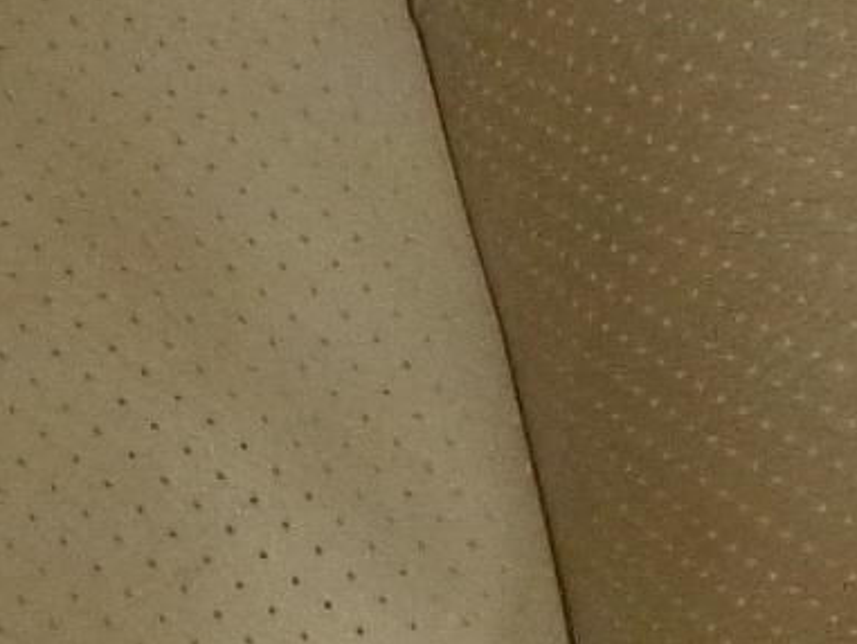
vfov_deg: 7.9
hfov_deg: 8.7
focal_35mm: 188
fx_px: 4656
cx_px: -1694
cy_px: 396
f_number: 3.3
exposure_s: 1/20
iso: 320
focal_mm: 5
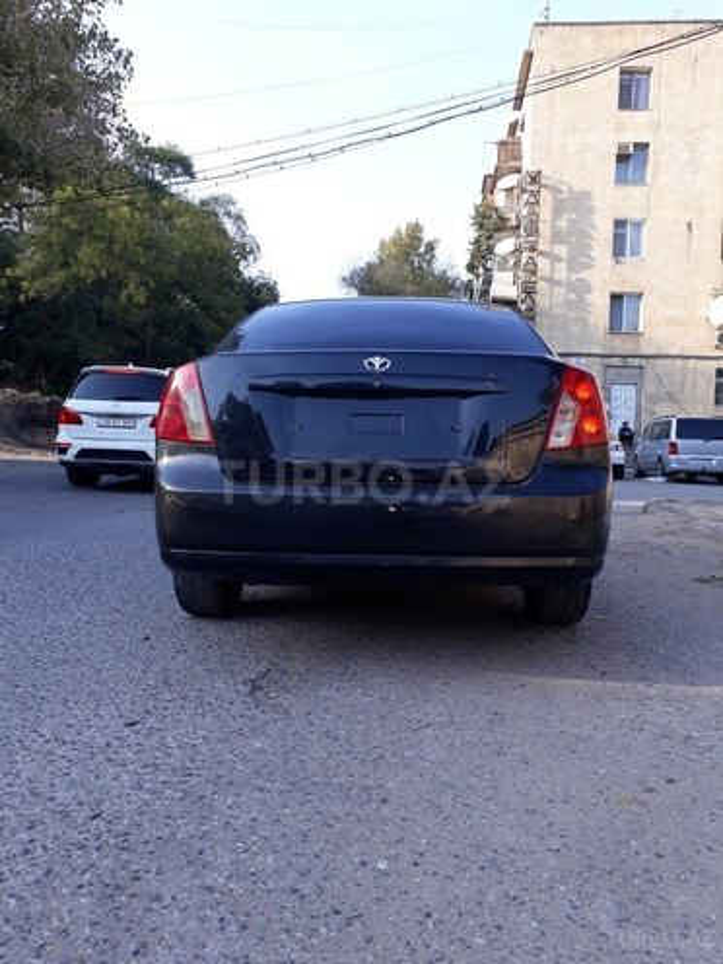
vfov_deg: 65.3
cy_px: 482
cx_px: 362
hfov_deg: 51.4
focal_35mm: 27
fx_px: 752
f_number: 1.9
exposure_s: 1/373
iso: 40
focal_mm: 3.6
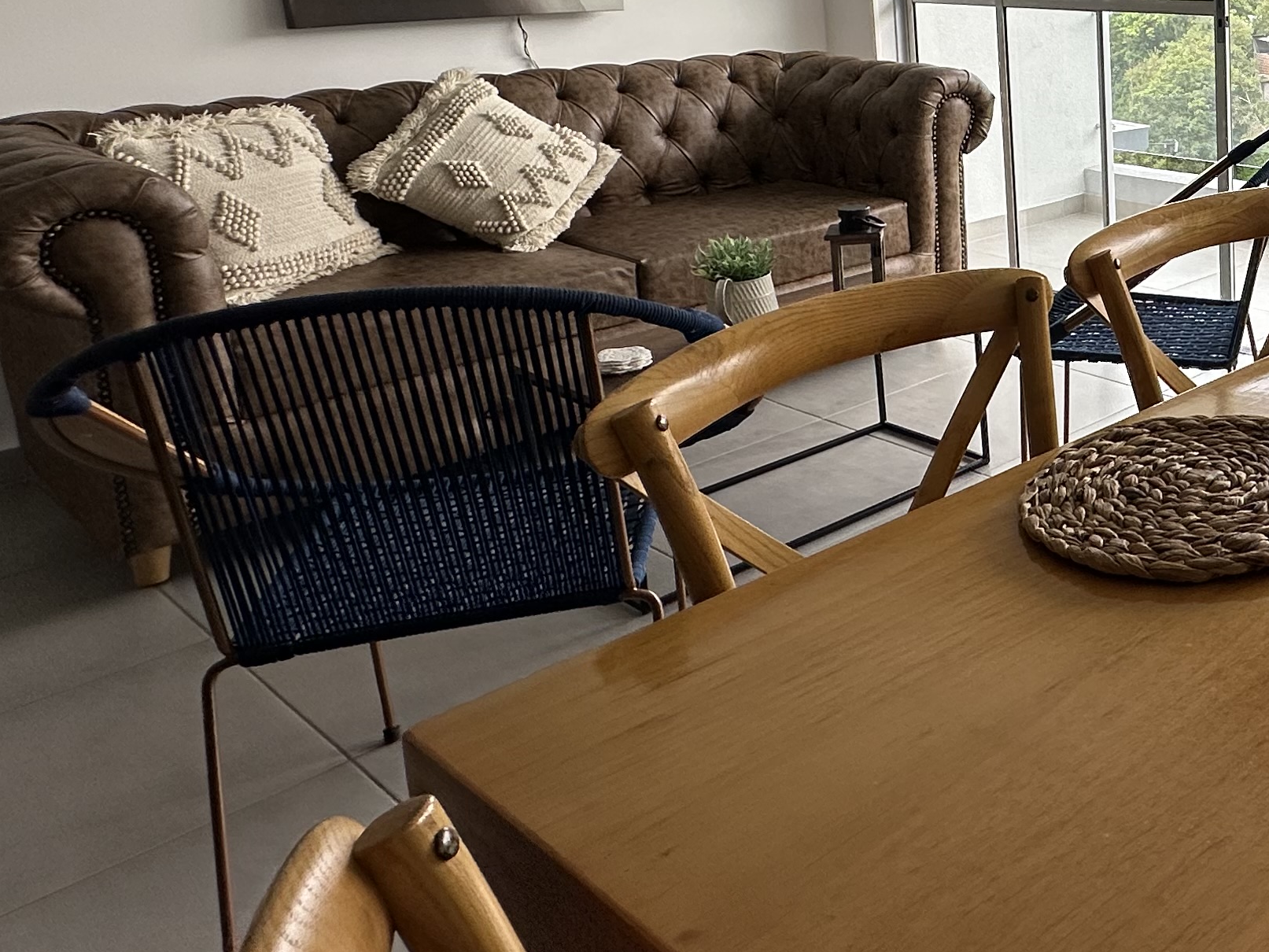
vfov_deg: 38.7
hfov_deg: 42.6
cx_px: 1359
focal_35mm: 35
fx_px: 1283
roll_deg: -0.1
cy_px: 149
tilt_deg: -9.4
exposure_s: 1/177
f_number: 2.2
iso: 40
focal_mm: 2.22
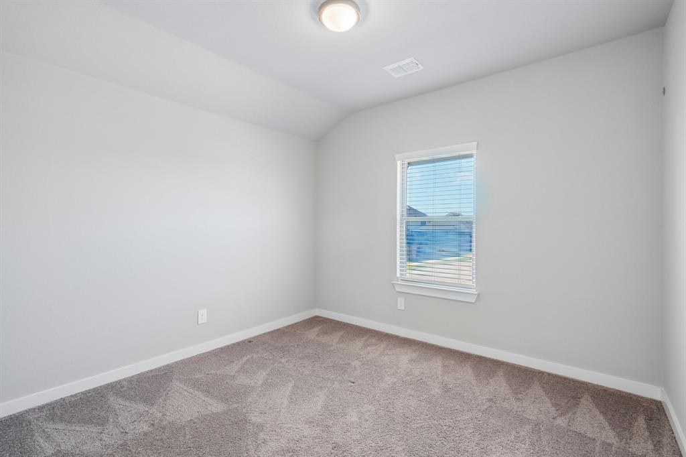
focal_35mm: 16
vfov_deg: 73.7
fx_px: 305
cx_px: 343
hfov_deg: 96.8
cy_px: 228
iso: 400
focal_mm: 16
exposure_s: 1/25
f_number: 8
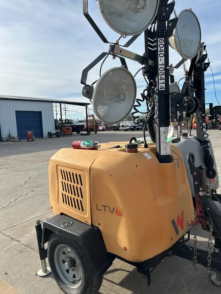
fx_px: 221
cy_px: 147
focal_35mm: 26
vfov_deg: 67.3
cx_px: 110
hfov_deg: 53.1
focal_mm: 5.7
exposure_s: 1/3571
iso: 50
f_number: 1.5
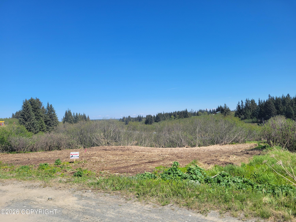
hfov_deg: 67.3
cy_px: 111
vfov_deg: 53.1
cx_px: 148
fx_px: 222
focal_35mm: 26
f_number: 1.8
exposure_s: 1/2723
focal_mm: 5.4
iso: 40
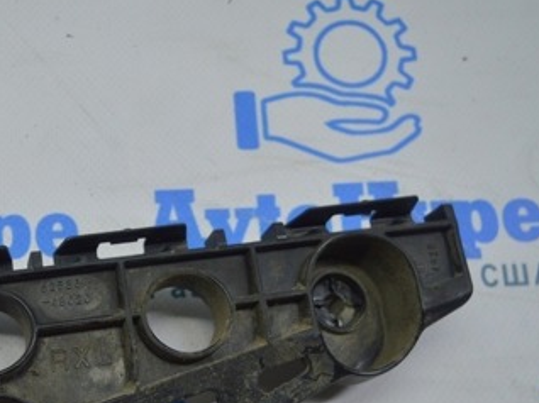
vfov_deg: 24.9
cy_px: 299
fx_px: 902
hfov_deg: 32.0
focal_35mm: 58
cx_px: 75
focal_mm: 20
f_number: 3.8
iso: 400
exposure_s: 1/160
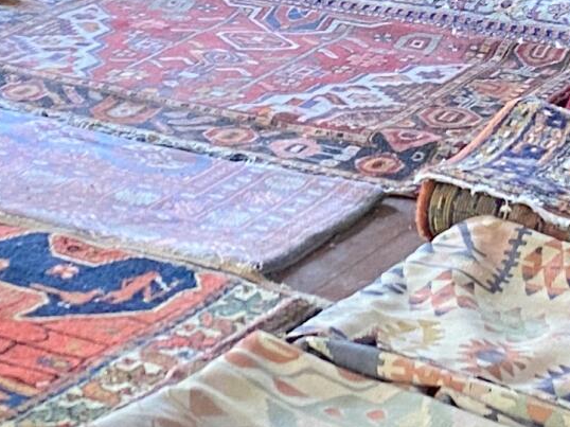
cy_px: -158
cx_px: 277
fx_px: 2387
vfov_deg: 10.0
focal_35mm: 145
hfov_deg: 13.6
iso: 400
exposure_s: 1/40
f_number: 1.8
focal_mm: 4.25
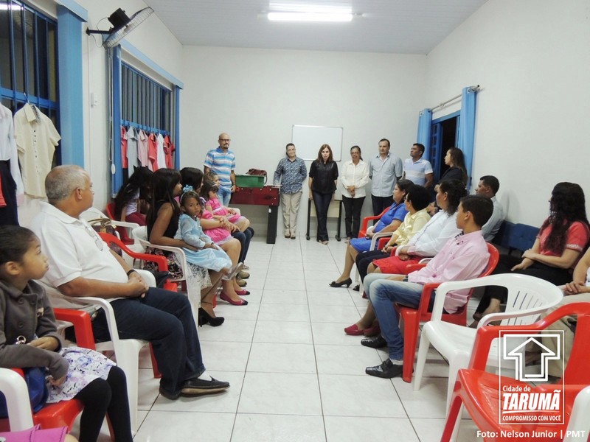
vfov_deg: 56.8
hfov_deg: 71.6
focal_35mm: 24
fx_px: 409
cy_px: 221
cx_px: 295
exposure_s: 1/25
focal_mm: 4.3
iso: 400
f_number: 3
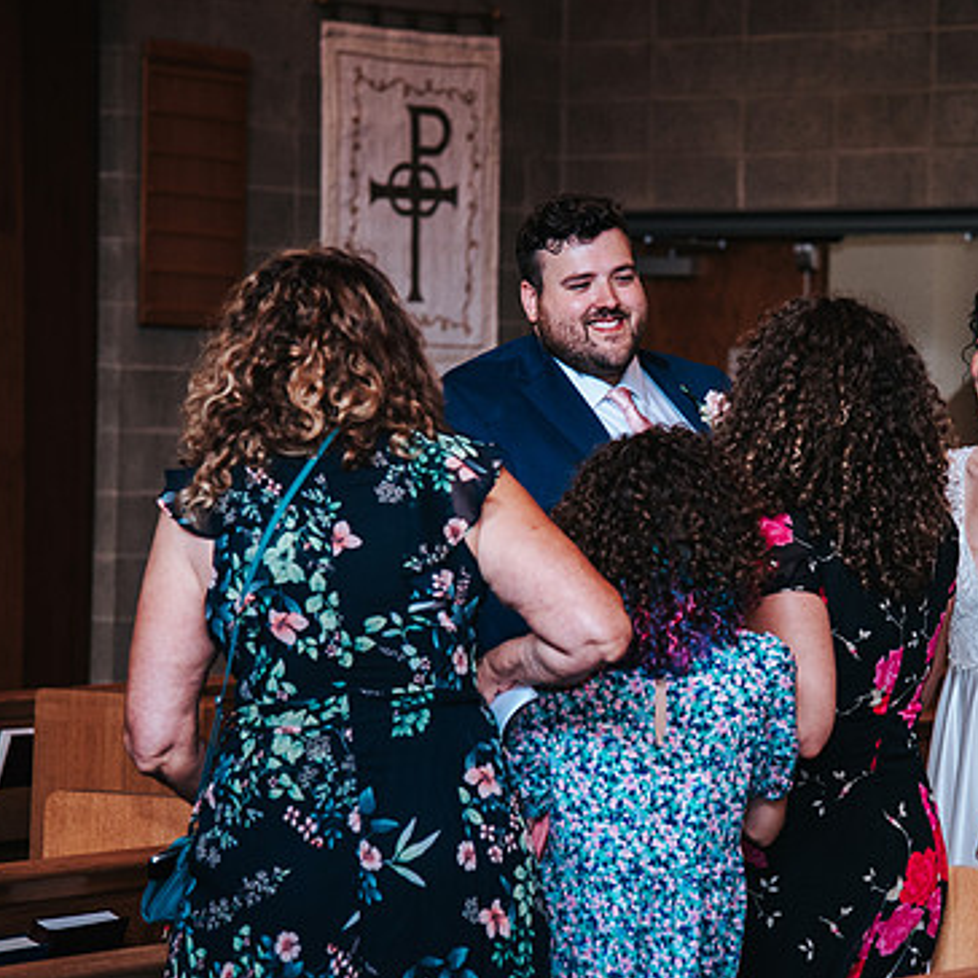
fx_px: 4219
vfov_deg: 13.2
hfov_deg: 13.2
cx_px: 759
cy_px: 457
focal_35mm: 132
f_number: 4
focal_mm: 86
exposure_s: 1/200
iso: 1000
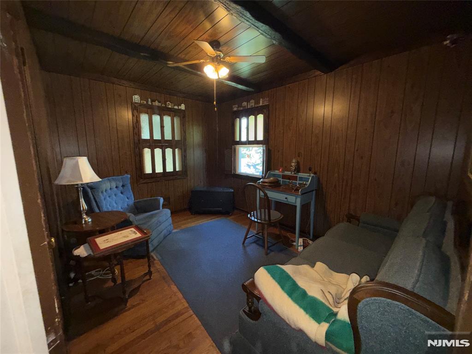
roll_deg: +0.0
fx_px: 191
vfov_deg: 85.7
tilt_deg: -8.4
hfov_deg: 102.1
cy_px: 177
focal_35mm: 14
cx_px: 236
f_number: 2.2
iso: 100
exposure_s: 1/60
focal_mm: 2.22
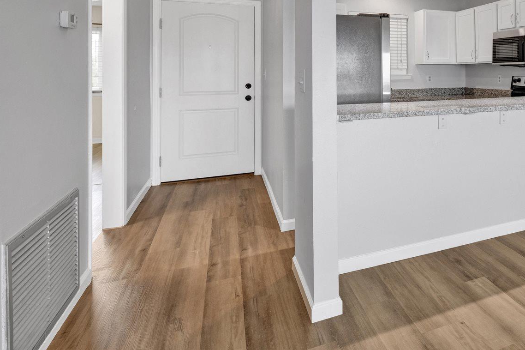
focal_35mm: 28
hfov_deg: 56.9
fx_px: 407
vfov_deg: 44.3
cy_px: 69
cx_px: 470
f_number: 11
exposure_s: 1/5
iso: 400
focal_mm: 15.5
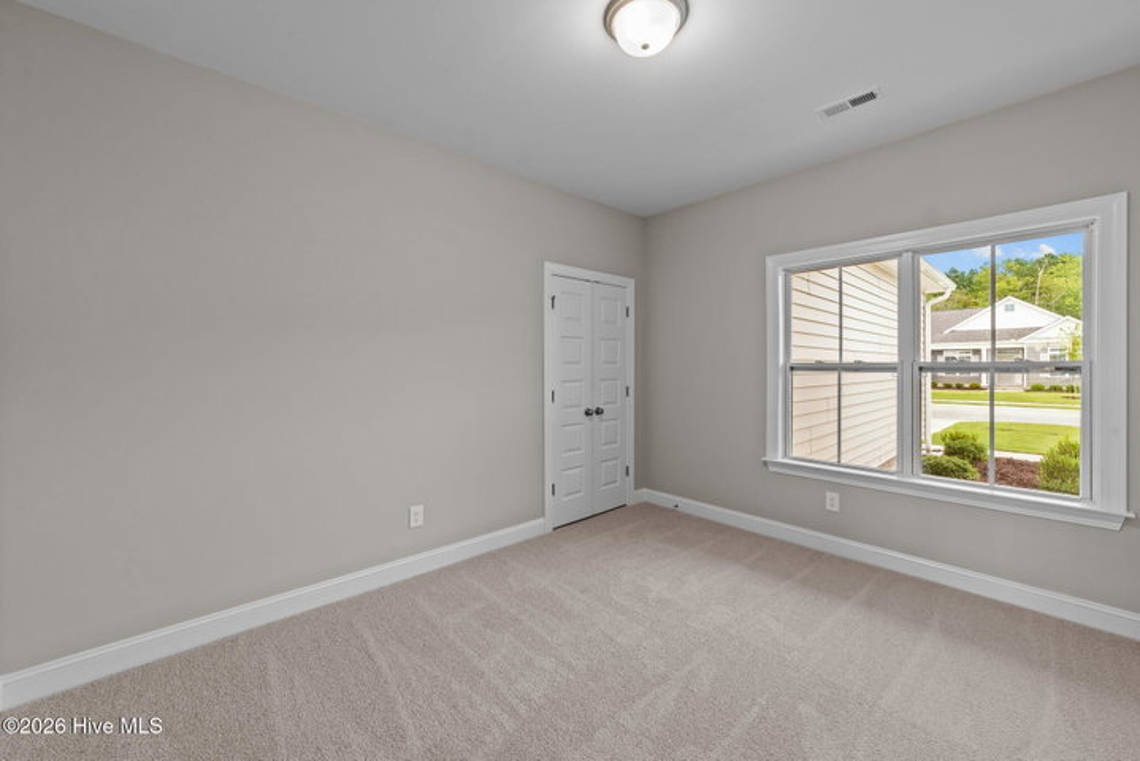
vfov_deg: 81.3
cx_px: 570
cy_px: 380
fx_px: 443
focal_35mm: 14
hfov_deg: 104.2
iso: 160
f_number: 8
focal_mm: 14
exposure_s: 1/2
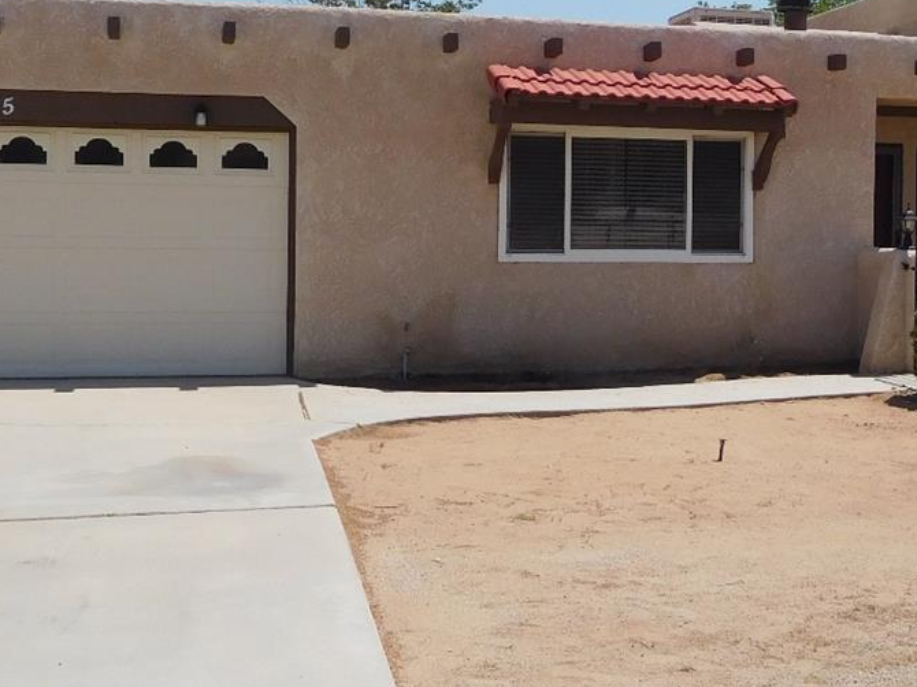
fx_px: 1483
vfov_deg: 26.0
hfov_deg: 33.9
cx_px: 647
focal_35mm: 56
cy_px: 245
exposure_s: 1/640
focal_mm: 4.5
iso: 125
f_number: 6.8
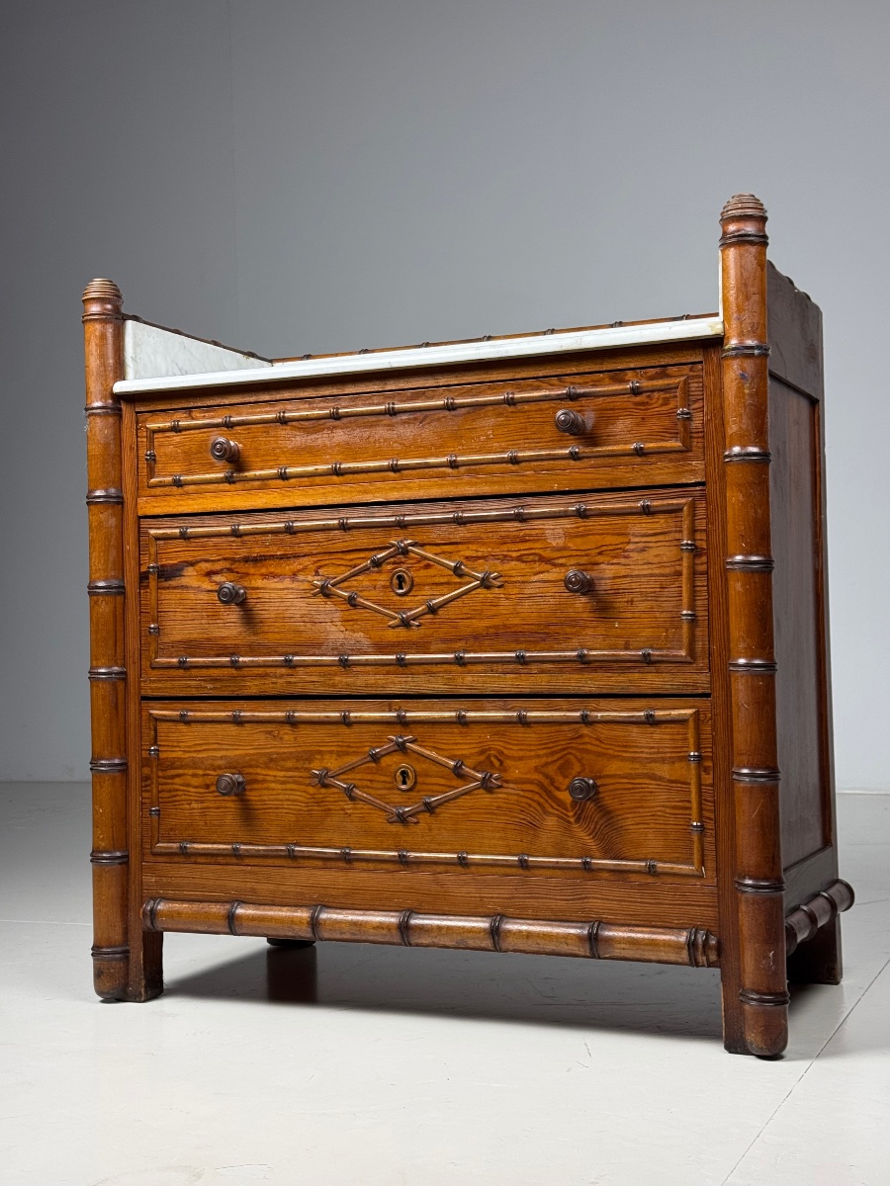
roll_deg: +1.9
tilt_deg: +2.3
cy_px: 593
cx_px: 445
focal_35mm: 48
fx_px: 1645
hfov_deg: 30.3
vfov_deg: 39.7
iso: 100
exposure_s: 1/50
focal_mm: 6.76
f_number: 1.78
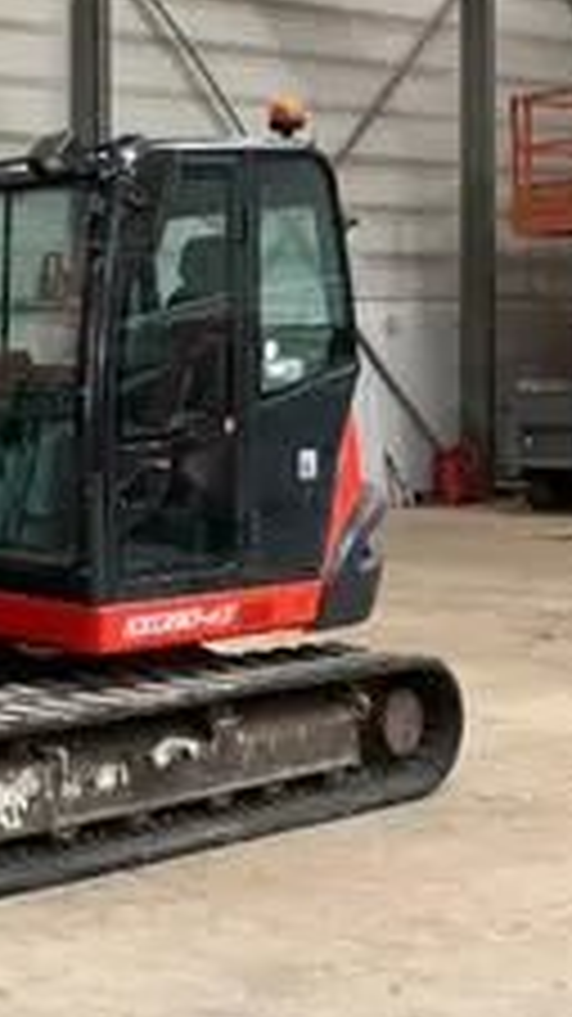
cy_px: 418
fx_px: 1808
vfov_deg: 31.4
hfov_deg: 15.3
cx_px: -477
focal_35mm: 67
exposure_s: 1/60
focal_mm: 3
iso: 125
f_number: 1.8
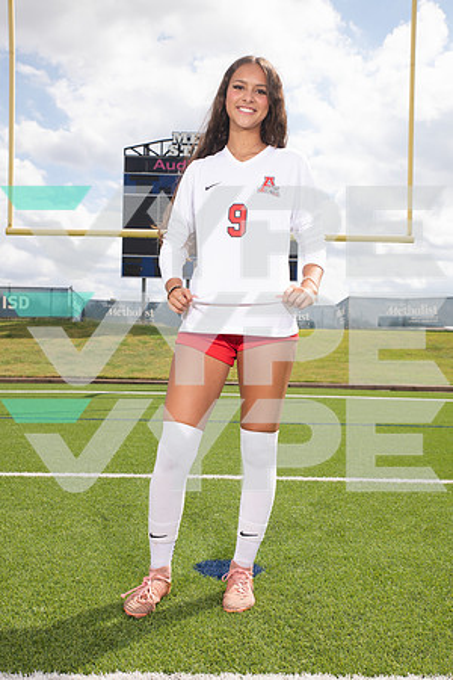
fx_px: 755
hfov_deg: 33.4
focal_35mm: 40
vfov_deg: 48.5
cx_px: 226
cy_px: 340
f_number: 7.1
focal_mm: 40
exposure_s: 1/400
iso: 125
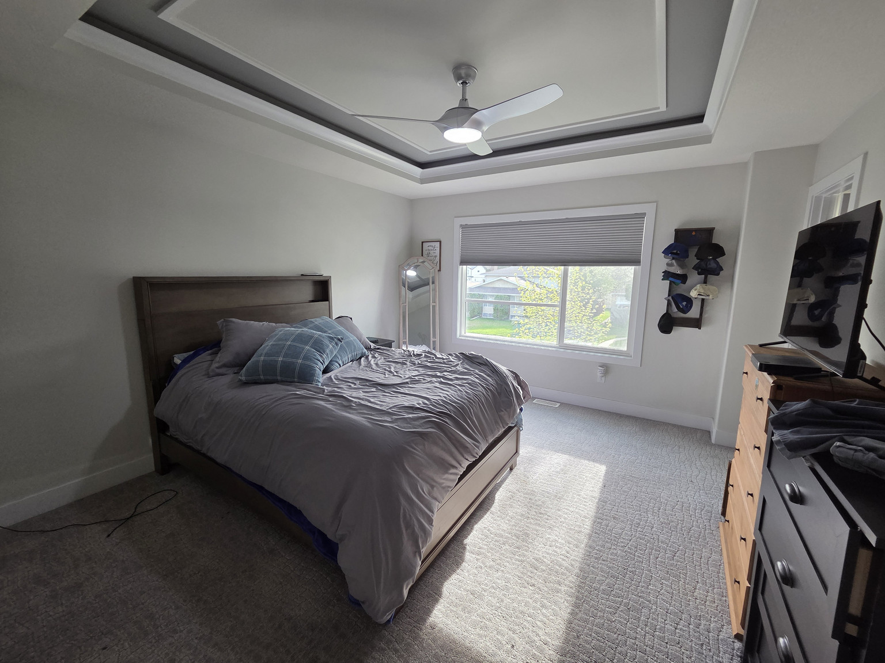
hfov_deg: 106.2
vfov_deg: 89.9
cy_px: 332
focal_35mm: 13
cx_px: 442
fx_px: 332
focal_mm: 2.2
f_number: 2.2
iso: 125
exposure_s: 1/120
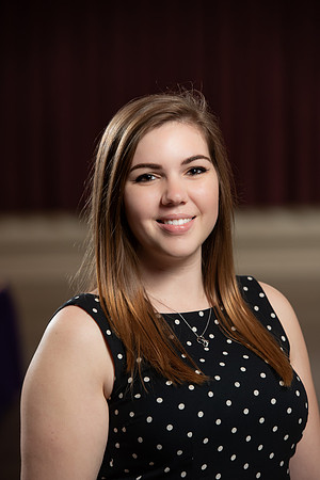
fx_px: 2000
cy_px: 240
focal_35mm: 150
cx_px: 160
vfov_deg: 13.7
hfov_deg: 9.1
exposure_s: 1/160
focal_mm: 150
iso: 640
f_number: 5.6
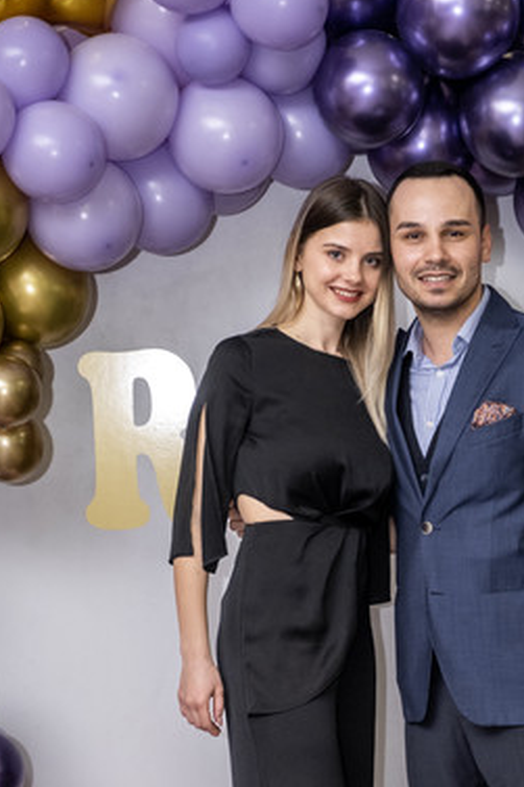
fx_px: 3081
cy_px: 655
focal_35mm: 141
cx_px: 385
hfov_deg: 9.7
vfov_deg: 14.5
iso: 1250
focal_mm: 55
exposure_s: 1/160
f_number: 2.8
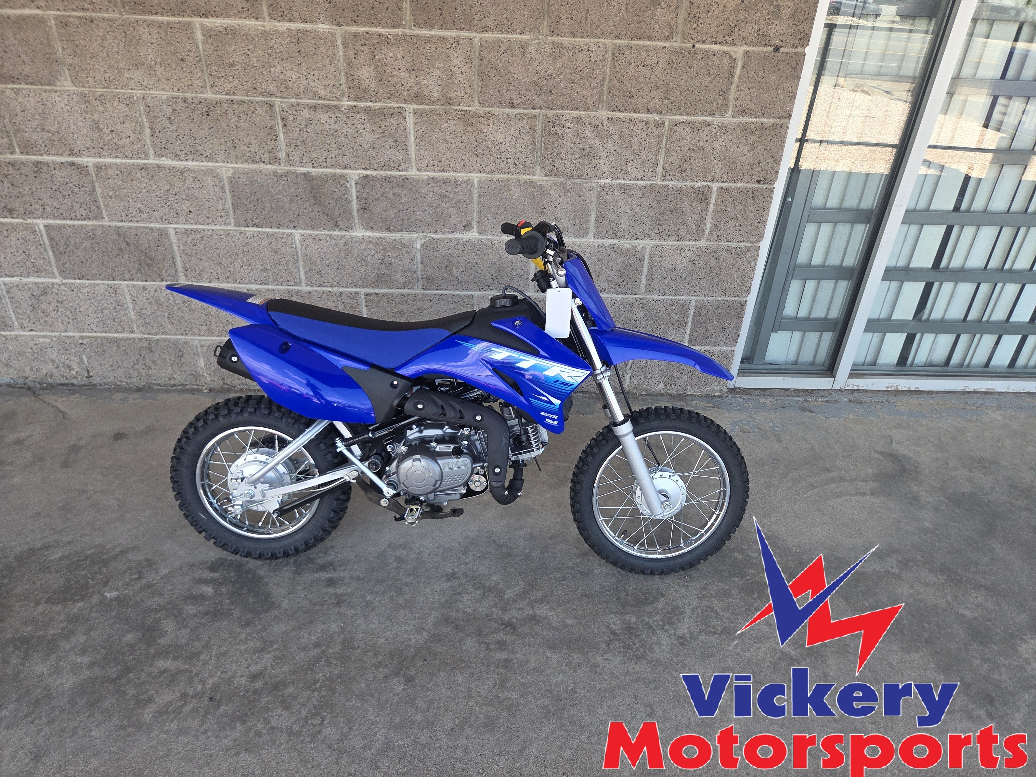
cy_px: 388
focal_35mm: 23
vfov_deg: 58.9
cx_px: 518
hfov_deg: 73.9
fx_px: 688
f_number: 1.8
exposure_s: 1/359
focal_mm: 5.4
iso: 50
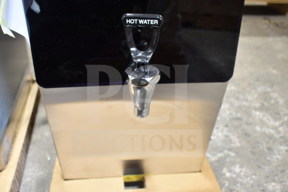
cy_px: 111
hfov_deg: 51.9
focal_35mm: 37
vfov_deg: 35.9
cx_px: 137
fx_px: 296
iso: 400
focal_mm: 20
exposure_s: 1/30
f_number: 3.5
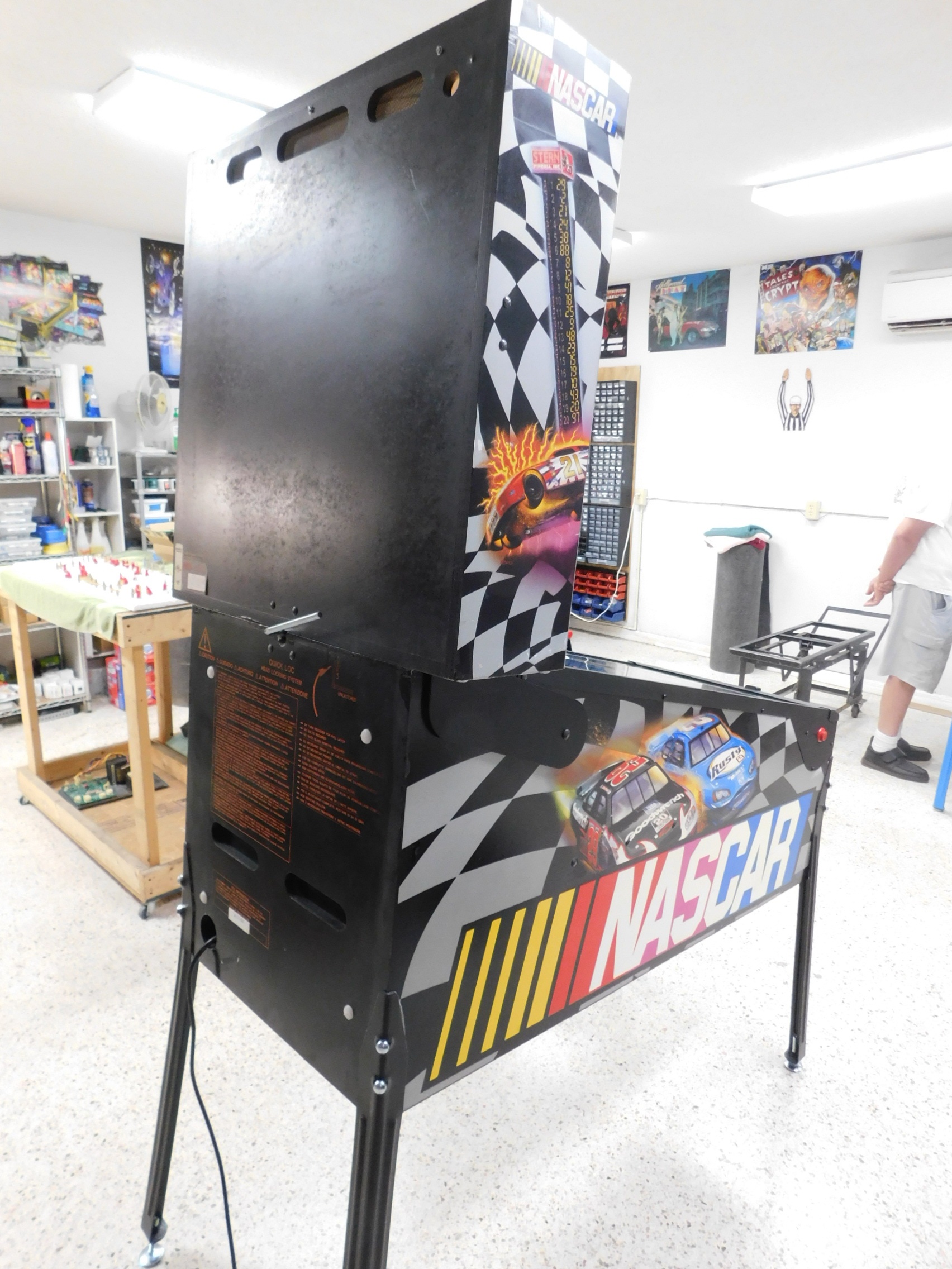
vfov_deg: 73.9
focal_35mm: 23
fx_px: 843
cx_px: 476
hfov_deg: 58.9
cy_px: 634
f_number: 3
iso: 320
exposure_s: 1/30
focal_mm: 4
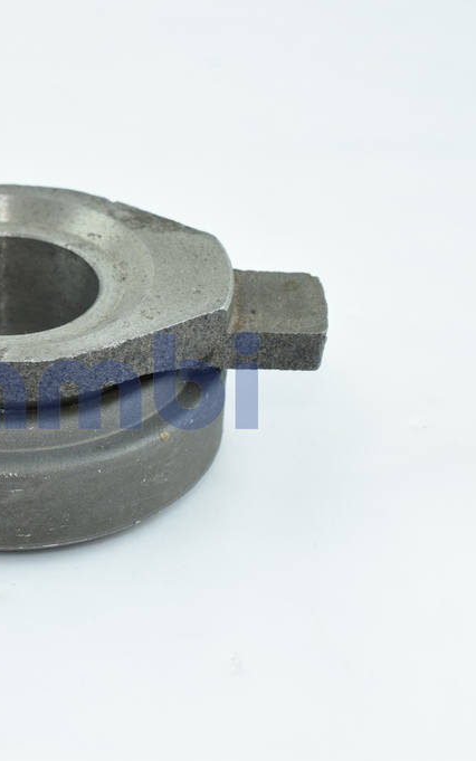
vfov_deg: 22.6
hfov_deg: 14.0
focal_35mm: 92
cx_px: -29
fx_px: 1908
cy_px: 381
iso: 640
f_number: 13
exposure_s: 1/125
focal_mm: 40
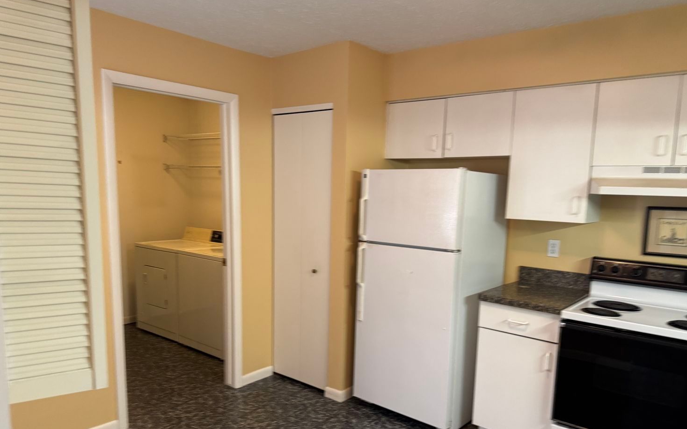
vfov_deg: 47.4
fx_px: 487
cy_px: 251
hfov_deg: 70.4
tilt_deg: -7.0
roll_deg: -2.1
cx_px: 351
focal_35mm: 26
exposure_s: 1/60
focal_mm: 6.76
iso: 250
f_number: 1.78
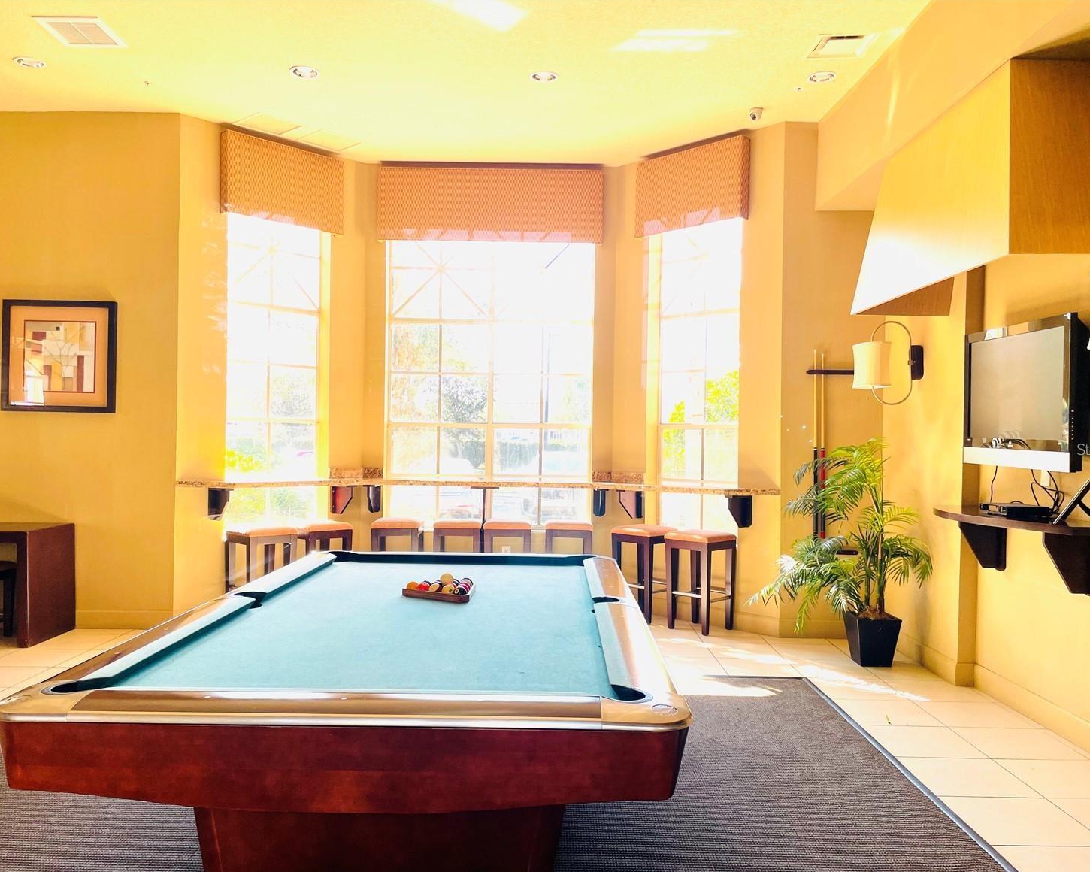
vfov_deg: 51.5
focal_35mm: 28
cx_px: 547
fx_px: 903
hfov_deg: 62.2
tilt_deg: -0.4
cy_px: 449
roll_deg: -1.0
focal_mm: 4.2
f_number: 1.6
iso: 40
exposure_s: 1/121
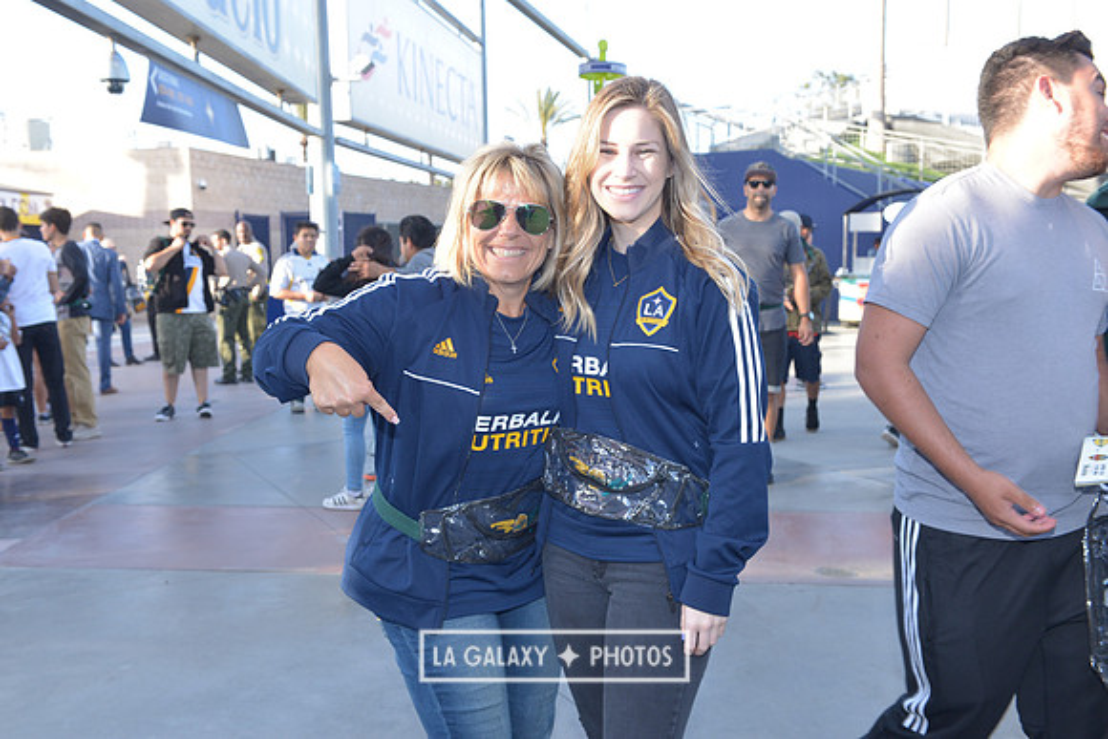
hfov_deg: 54.4
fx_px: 1077
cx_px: 554
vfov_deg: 37.9
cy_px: 370
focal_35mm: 35
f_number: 7.1
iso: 500
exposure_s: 1/200
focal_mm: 35
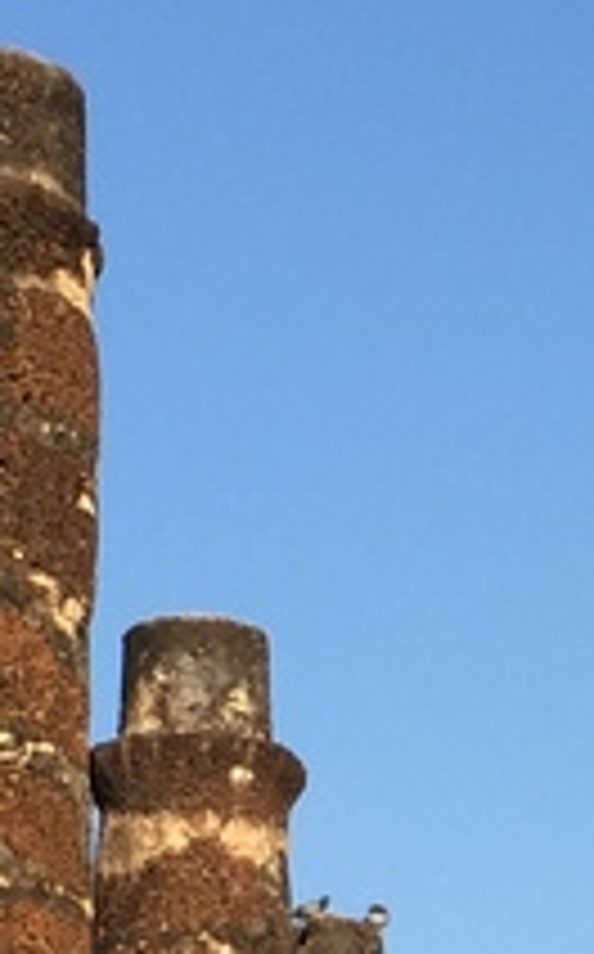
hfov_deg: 7.4
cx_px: 792
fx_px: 4519
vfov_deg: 11.8
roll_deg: -1.0
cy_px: 1076
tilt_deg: +13.9
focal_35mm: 174
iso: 32
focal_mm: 4.15
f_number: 2.2
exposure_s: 1/1276
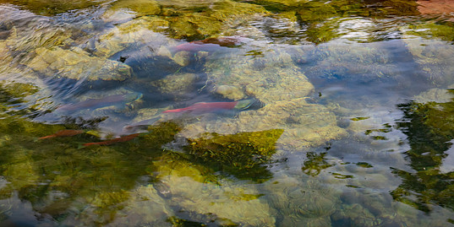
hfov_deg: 30.9
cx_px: 217
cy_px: 138
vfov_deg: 15.7
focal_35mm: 70
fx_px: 821
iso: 400
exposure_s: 1/50
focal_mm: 29
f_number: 5
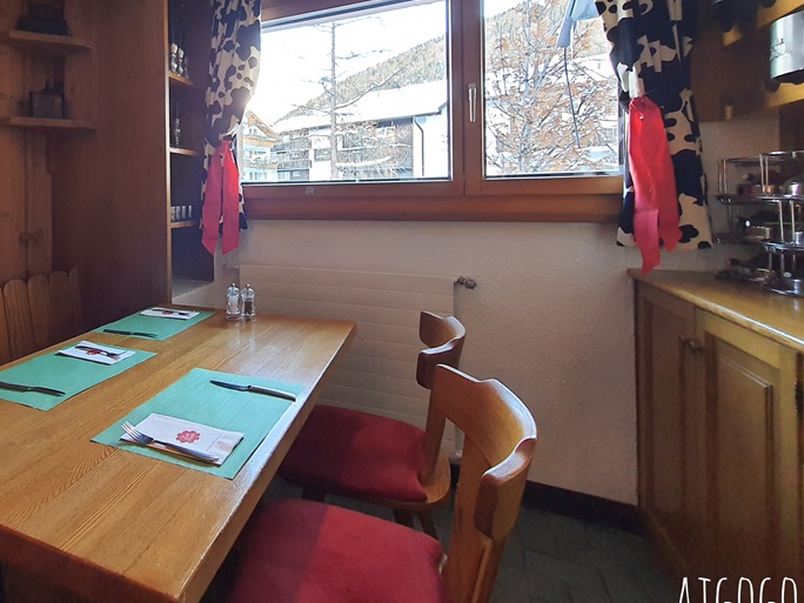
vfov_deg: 66.8
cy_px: 200
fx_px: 441
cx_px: 222
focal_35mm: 19
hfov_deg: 79.5
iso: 320
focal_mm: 1.74
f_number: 2.2
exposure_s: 1/33
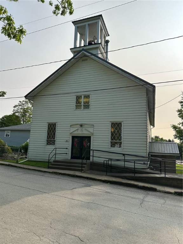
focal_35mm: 24
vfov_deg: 71.6
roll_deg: -4.0
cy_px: 122
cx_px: 92
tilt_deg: +8.6
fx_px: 169
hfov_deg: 56.8
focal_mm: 6.86
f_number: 1.78
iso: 80
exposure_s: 1/4348
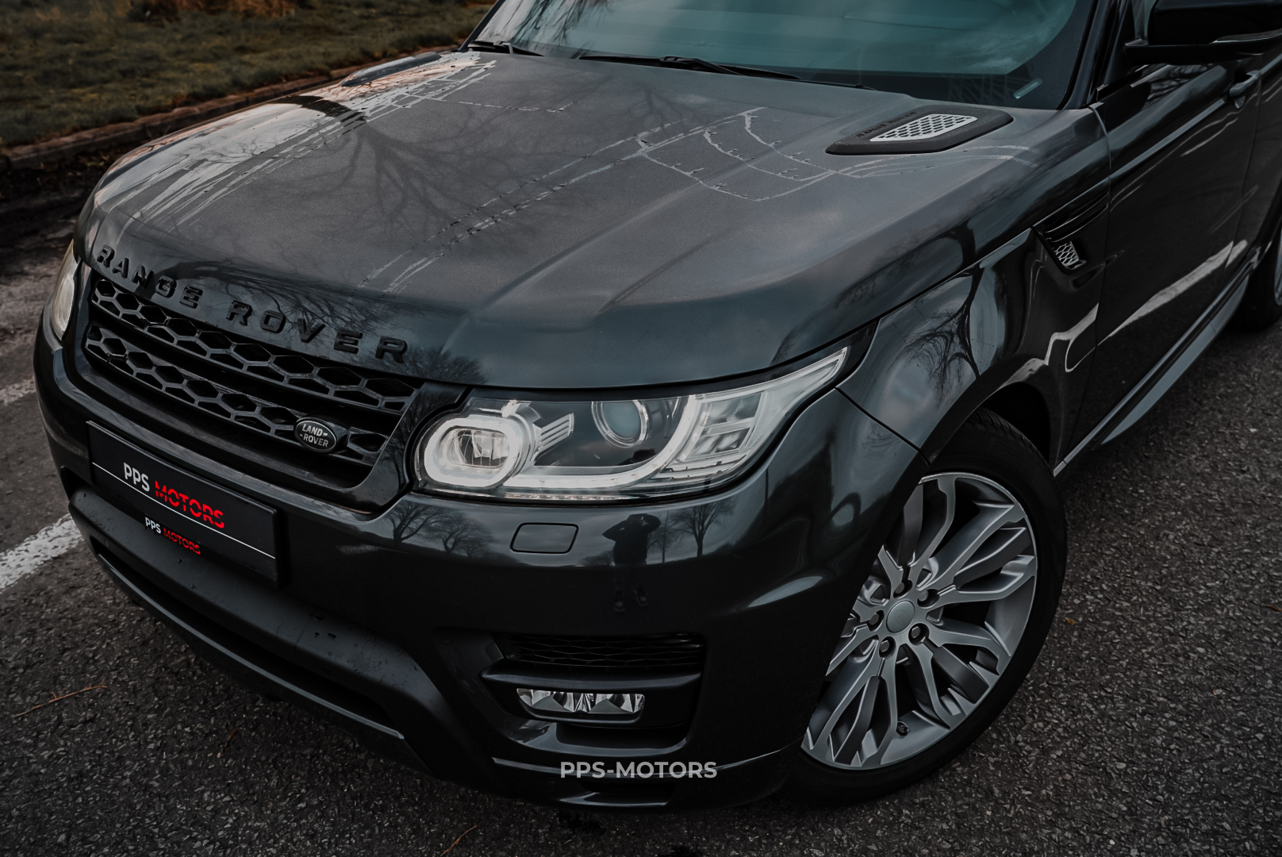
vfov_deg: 42.4
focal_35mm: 31
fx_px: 1105
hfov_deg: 60.2
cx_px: 641
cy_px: 428
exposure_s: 1/50
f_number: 5.6
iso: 100
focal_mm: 31
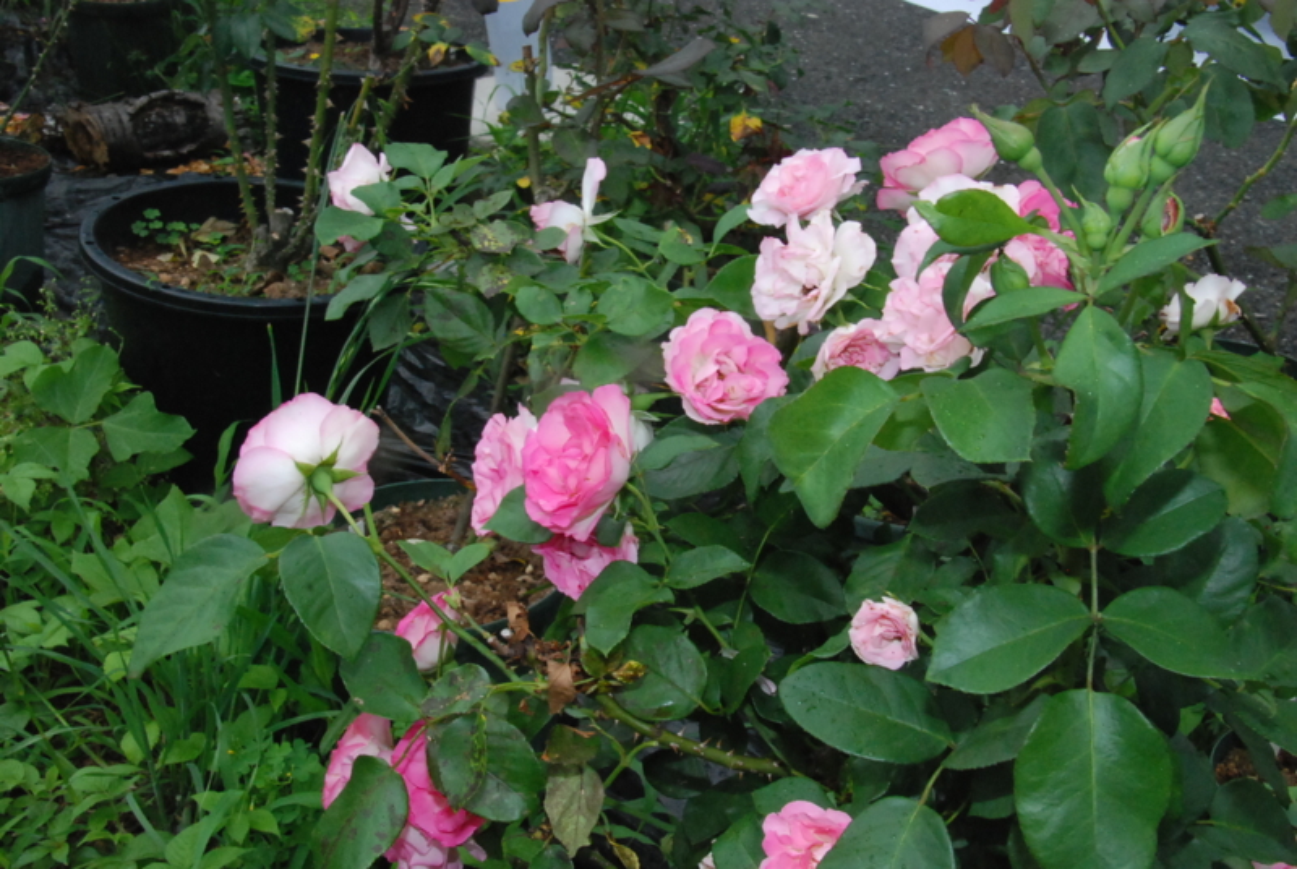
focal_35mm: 57
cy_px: 434
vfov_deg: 23.9
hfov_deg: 35.0
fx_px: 2057
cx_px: 648
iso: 1600
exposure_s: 1/200
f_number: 25
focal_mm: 38
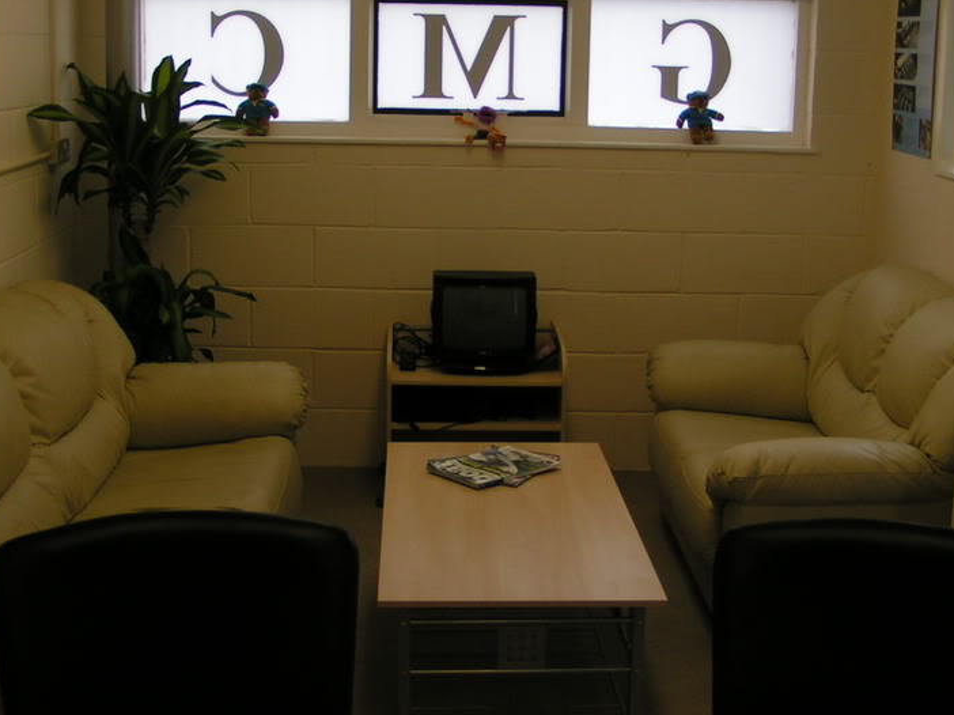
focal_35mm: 52
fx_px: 1433
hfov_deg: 36.8
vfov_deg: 28.0
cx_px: 463
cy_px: 302
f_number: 3.5
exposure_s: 1/60
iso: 50
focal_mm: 5.8
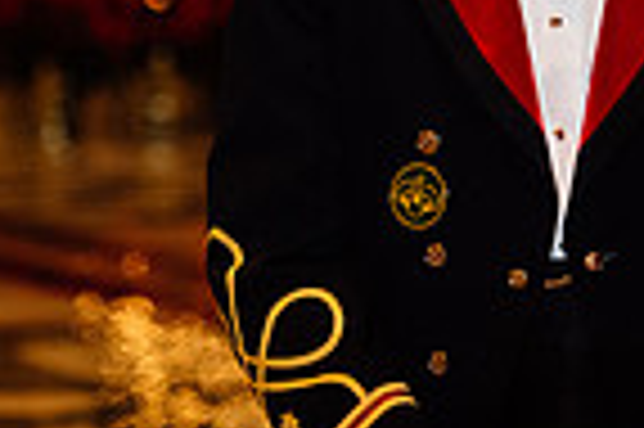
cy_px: -182
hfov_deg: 4.8
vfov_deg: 3.2
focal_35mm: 427
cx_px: 243
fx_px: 7630
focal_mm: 105
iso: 2000
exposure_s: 1/200
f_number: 3.5
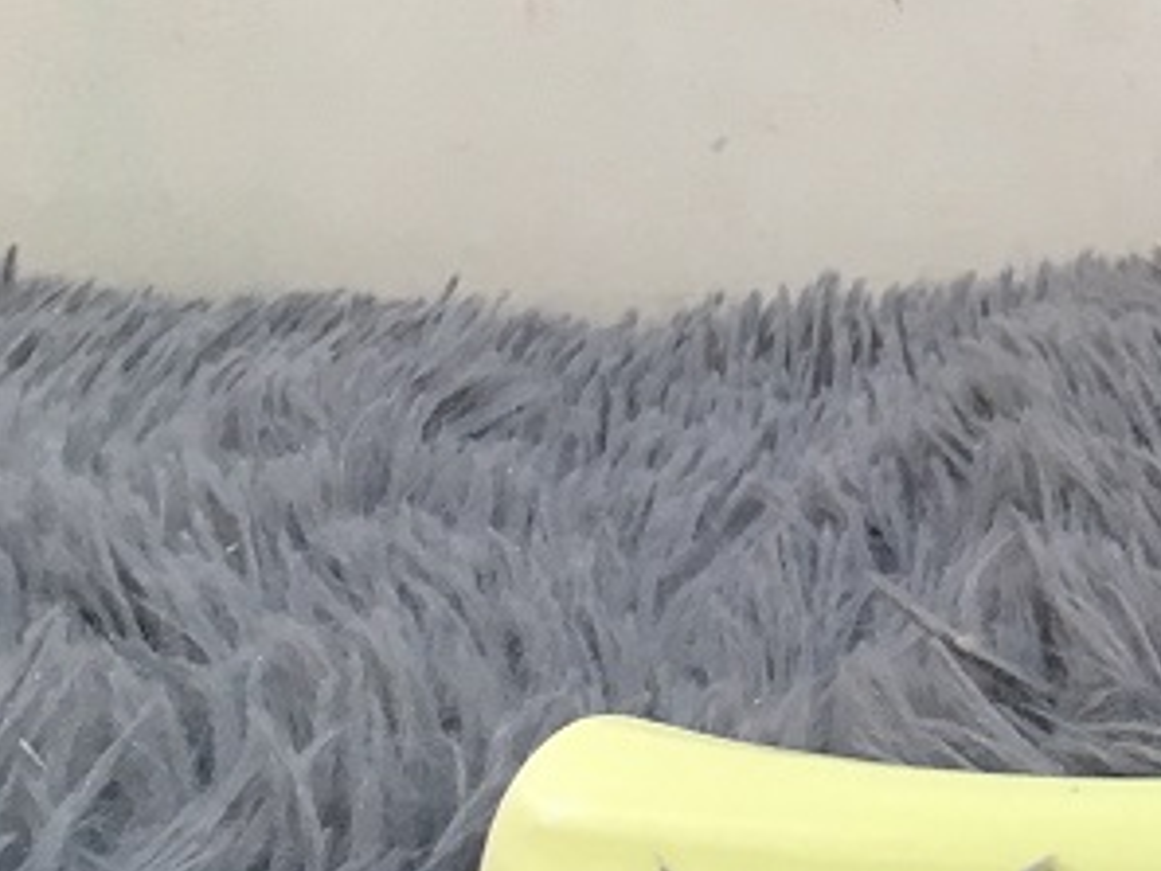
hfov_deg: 15.7
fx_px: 3926
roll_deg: -1.1
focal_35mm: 117
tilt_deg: -12.9
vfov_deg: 12.6
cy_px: 62
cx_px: 1630
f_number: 2.2
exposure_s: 1/33
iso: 64
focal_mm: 4.15
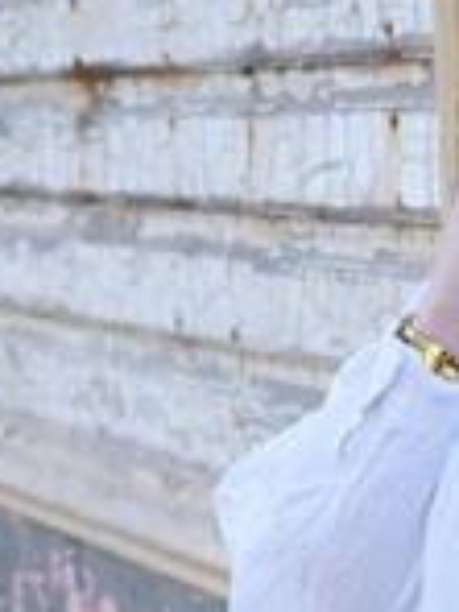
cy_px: 593
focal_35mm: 198
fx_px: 3501
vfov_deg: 9.9
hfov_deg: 7.4
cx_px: 699
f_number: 5.6
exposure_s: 1/300
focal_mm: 70
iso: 320
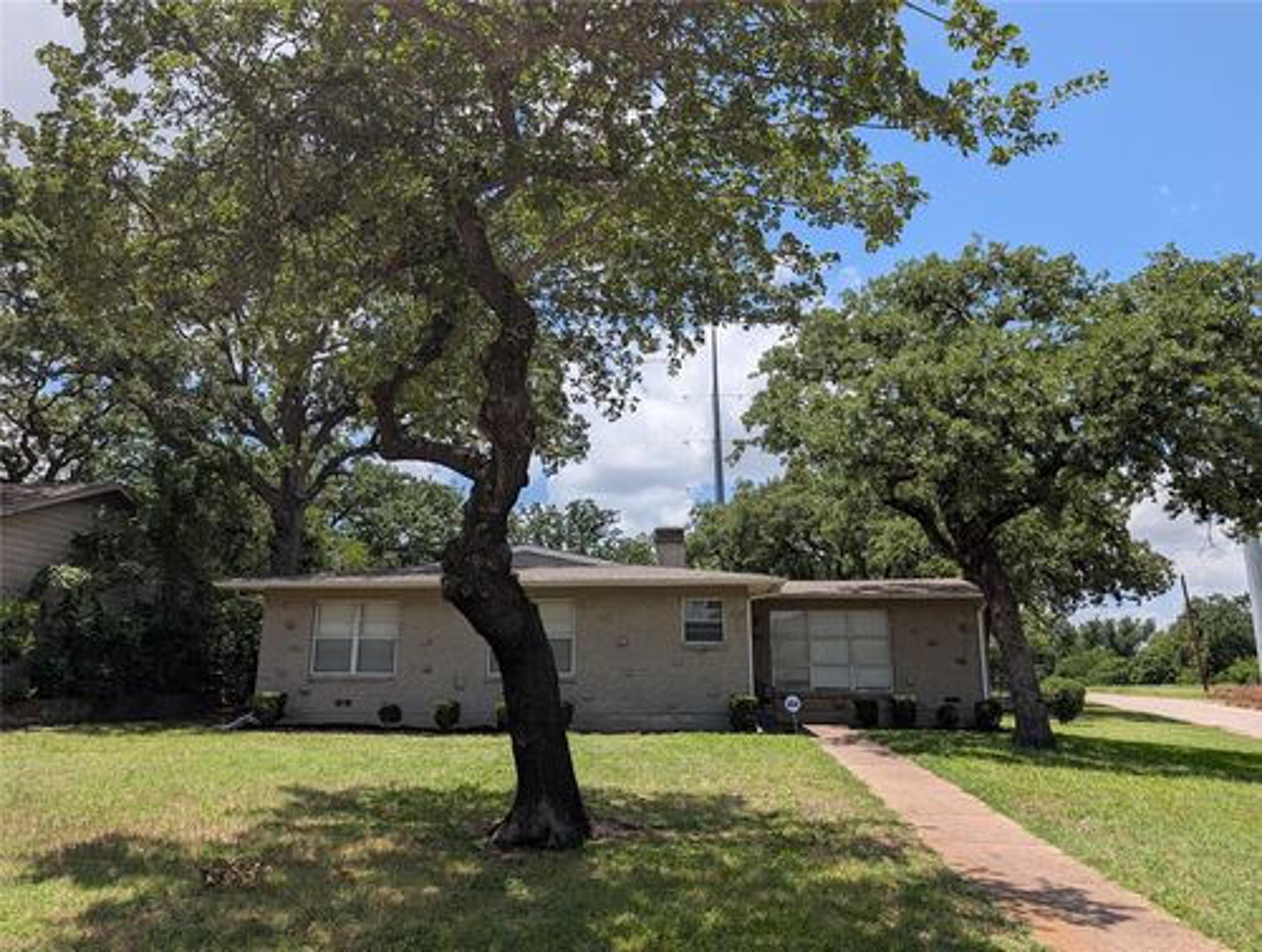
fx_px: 877
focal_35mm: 24
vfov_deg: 57.0
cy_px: 476
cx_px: 631
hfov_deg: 71.5
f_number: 1.68
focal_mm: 6.9
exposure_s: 1/1488
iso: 23
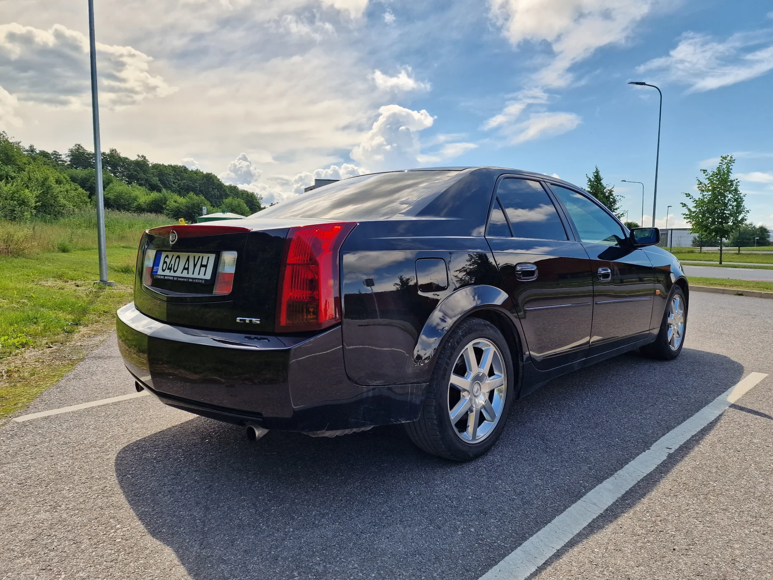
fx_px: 536
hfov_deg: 71.6
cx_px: 398
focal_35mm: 24
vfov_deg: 56.8
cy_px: 300
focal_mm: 6.4
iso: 50
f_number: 1.8
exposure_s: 1/540
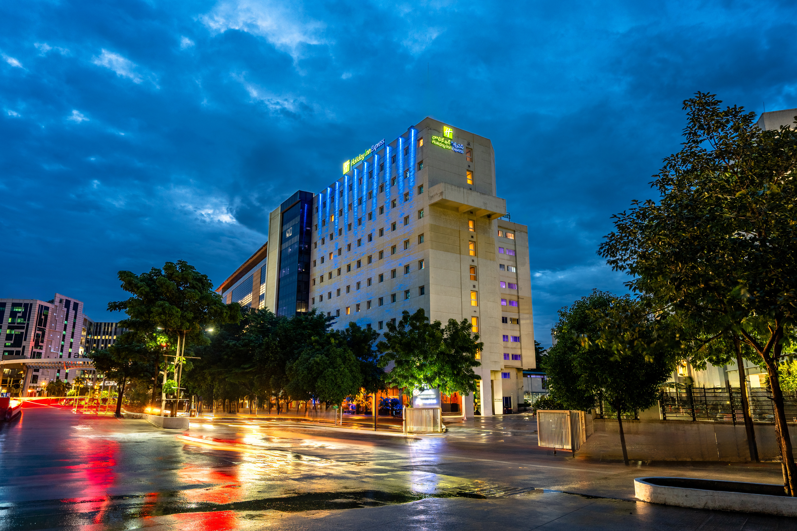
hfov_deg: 76.1
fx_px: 509
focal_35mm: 23
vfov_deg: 55.1
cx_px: 398
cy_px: 266
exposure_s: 1/6
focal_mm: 23
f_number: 8
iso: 400
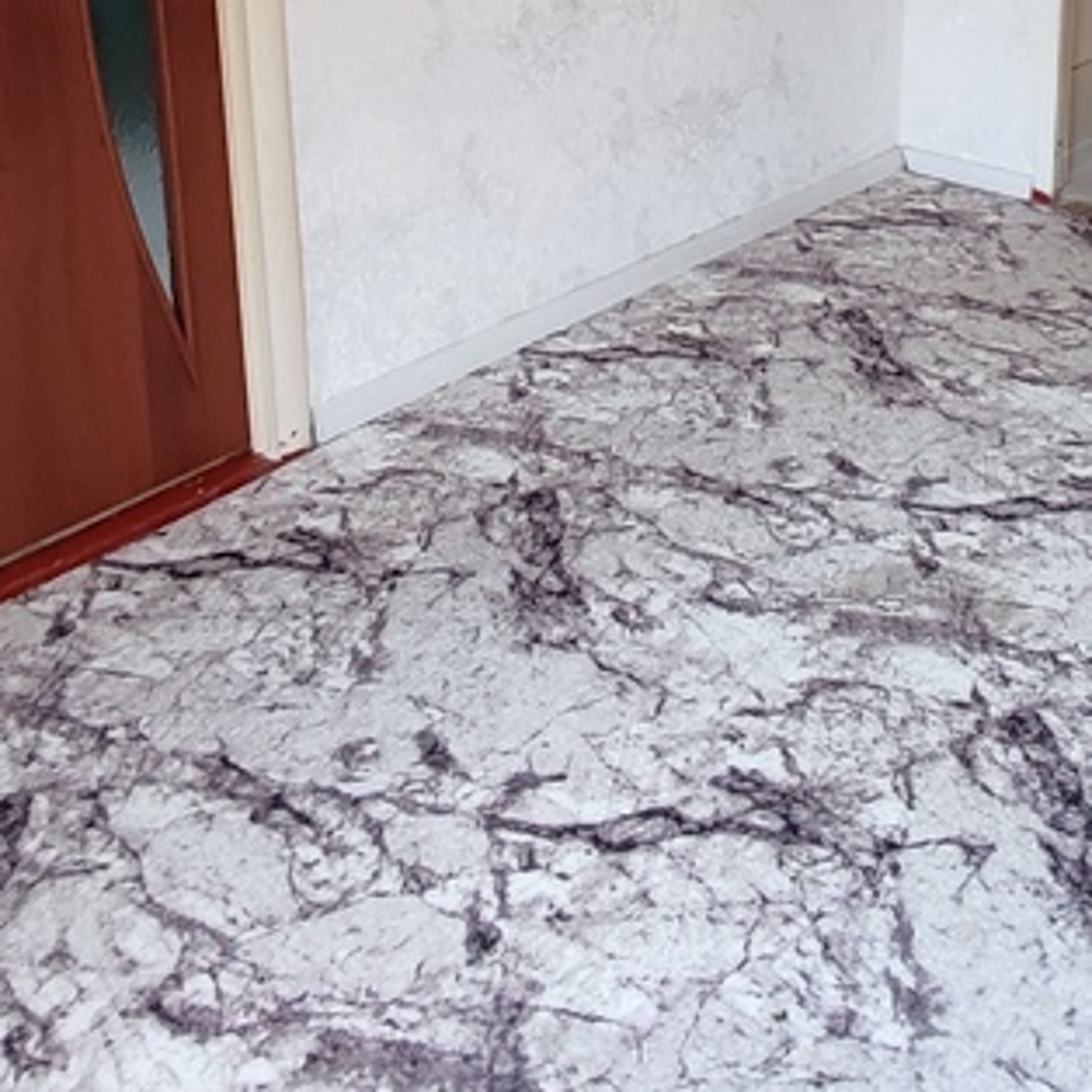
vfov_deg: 33.9
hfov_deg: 37.1
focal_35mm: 45
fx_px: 1606
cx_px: 730
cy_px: -30
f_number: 2.2
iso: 218
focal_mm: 1.65
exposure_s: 1/50
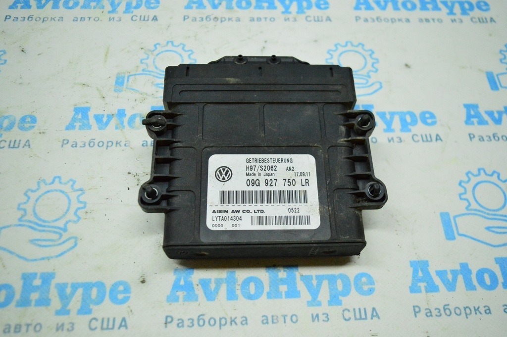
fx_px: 464
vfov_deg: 39.9
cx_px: 254
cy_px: 168
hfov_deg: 57.3
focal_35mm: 33
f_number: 3.8
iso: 6400
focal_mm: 22
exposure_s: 1/1000
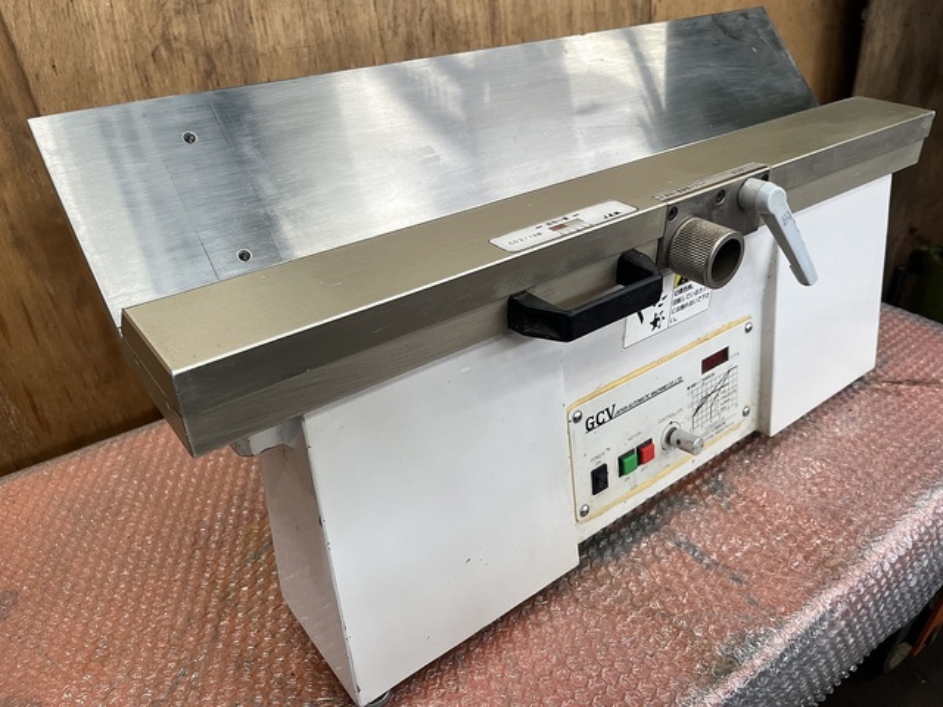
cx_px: 472
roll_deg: +1.5
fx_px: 708
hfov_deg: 67.3
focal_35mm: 26
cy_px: 354
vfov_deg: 53.1
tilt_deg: -32.1
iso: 100
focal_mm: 5.1
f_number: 1.6
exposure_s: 1/122
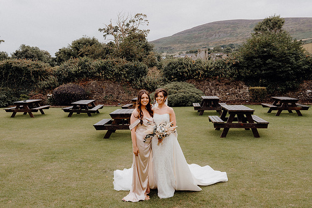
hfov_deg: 50.7
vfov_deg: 35.1
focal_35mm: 38
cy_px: 104
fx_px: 329
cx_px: 156
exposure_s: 1/160
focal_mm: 38
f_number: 6.3
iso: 125
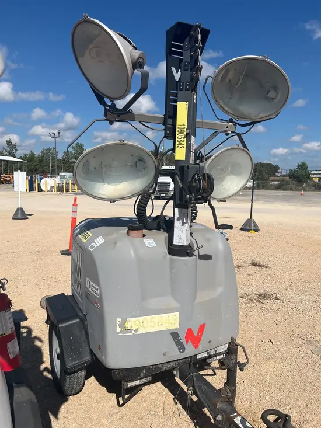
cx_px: 160
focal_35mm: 26
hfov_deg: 53.1
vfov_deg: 67.3
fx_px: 321
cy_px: 214
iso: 50
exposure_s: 1/7874
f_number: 1.6
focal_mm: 5.1
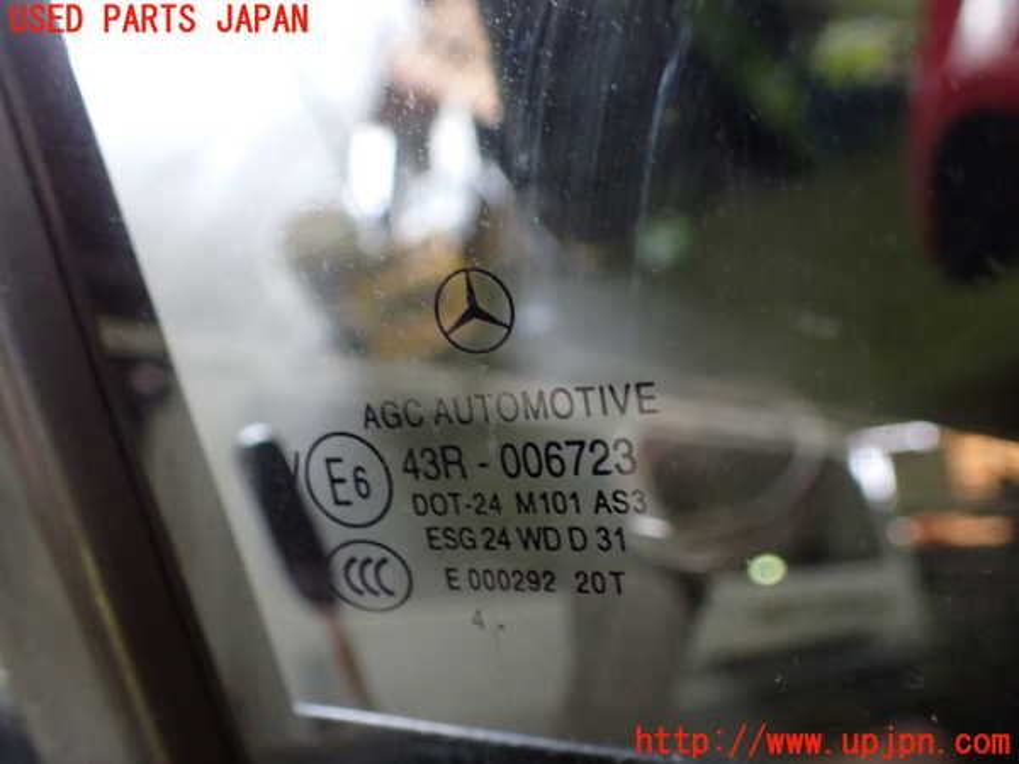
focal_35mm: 30
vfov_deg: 46.8
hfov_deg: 60.0
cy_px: 382
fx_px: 883
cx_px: 510
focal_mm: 5.4
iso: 800
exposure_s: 1/40
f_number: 2.3
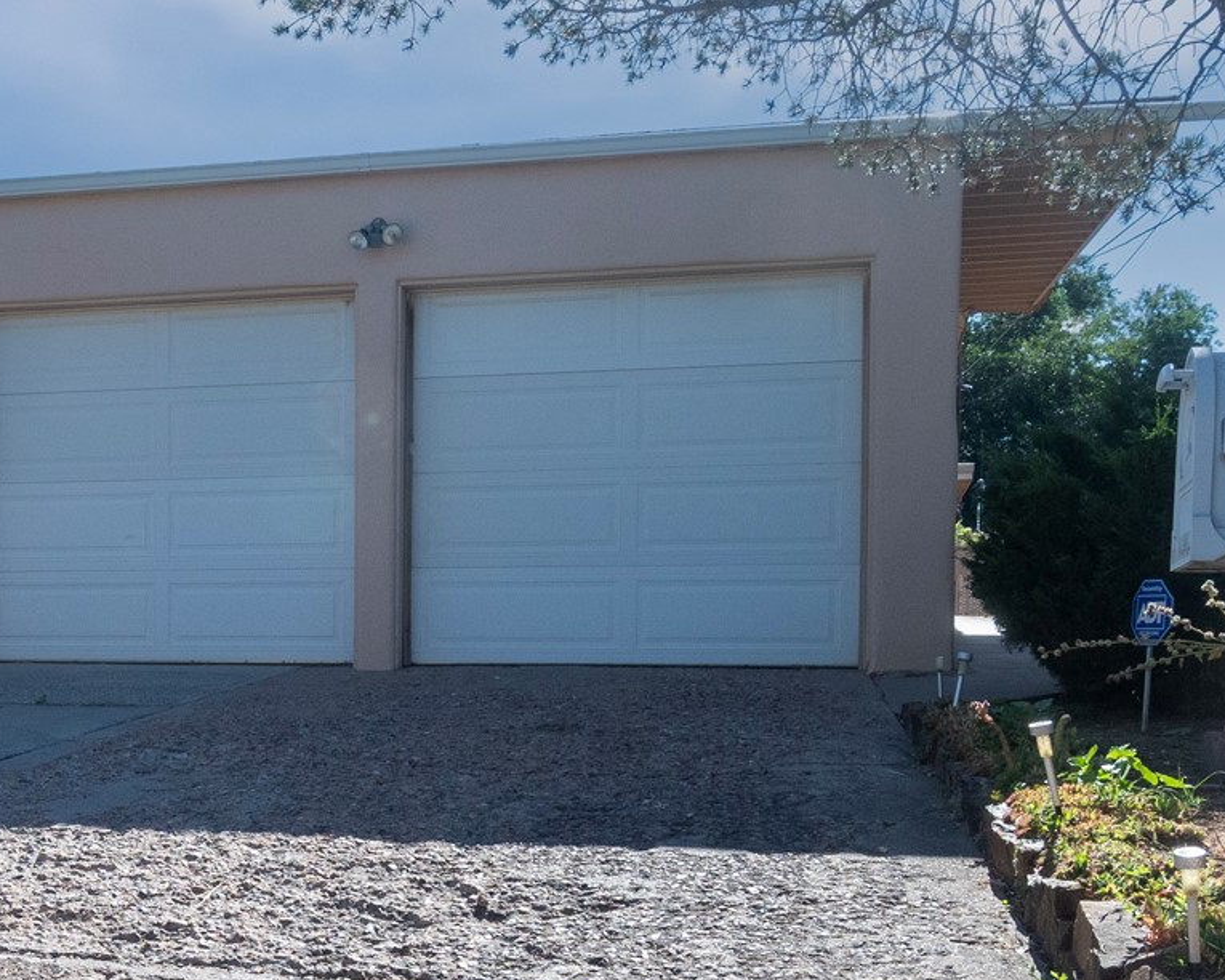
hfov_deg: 37.1
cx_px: 203
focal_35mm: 48
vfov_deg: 30.6
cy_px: 801
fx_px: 1740
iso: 400
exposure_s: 1/1000
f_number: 8
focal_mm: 12
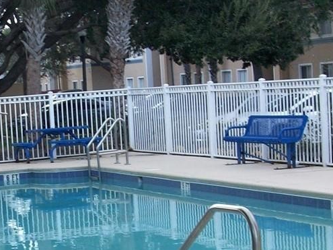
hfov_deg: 17.9
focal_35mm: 110
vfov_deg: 13.5
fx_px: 1058
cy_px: 134
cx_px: 120
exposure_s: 1/82
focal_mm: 5.7
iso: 64
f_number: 2.8
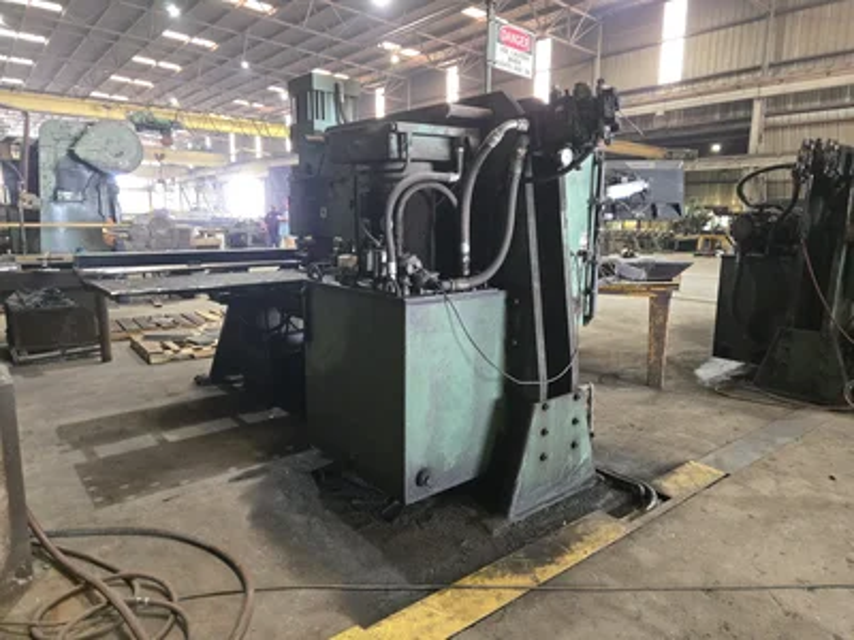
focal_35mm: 23
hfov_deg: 73.9
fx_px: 567
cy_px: 320
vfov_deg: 58.9
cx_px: 427
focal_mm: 5.4
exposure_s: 1/60
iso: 800
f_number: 1.8
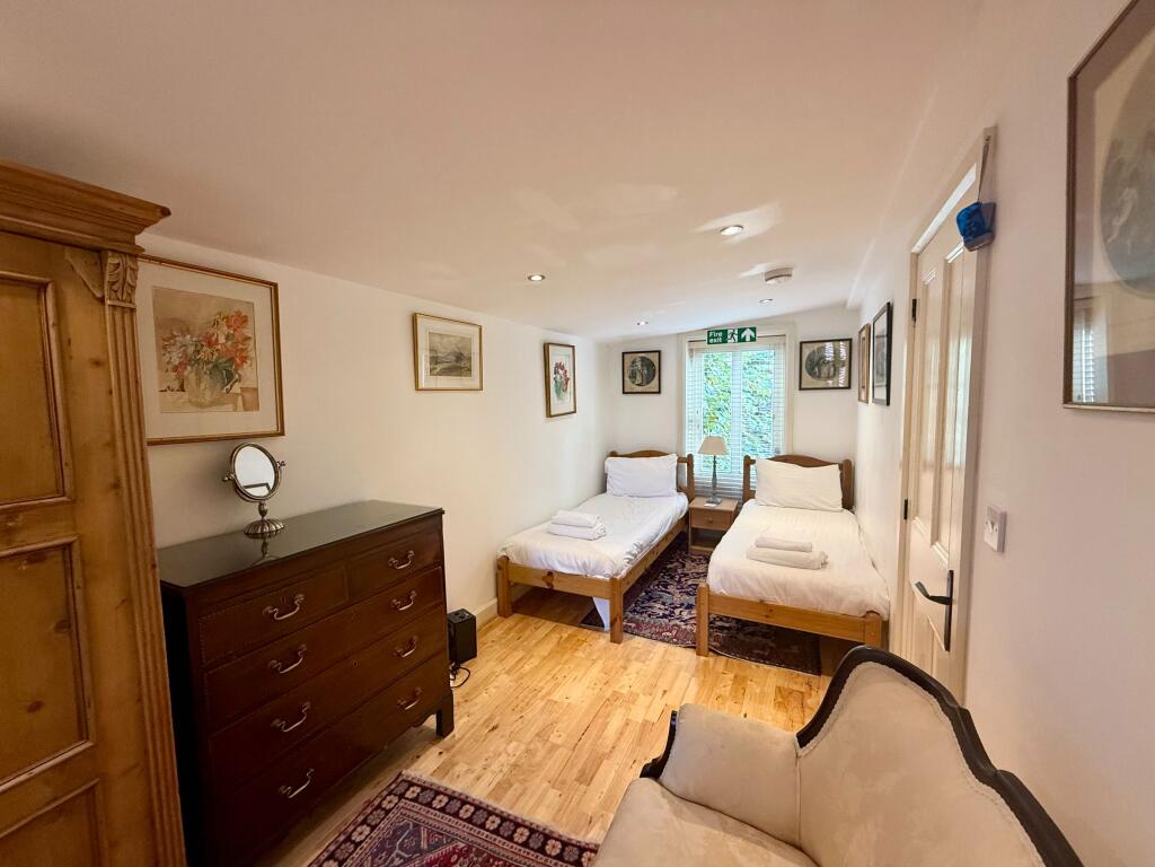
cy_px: 434
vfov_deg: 85.7
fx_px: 467
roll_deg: +2.0
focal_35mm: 14
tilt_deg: -3.7
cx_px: 578
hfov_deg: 102.1
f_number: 2.2
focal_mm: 2.22
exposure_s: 1/100
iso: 200
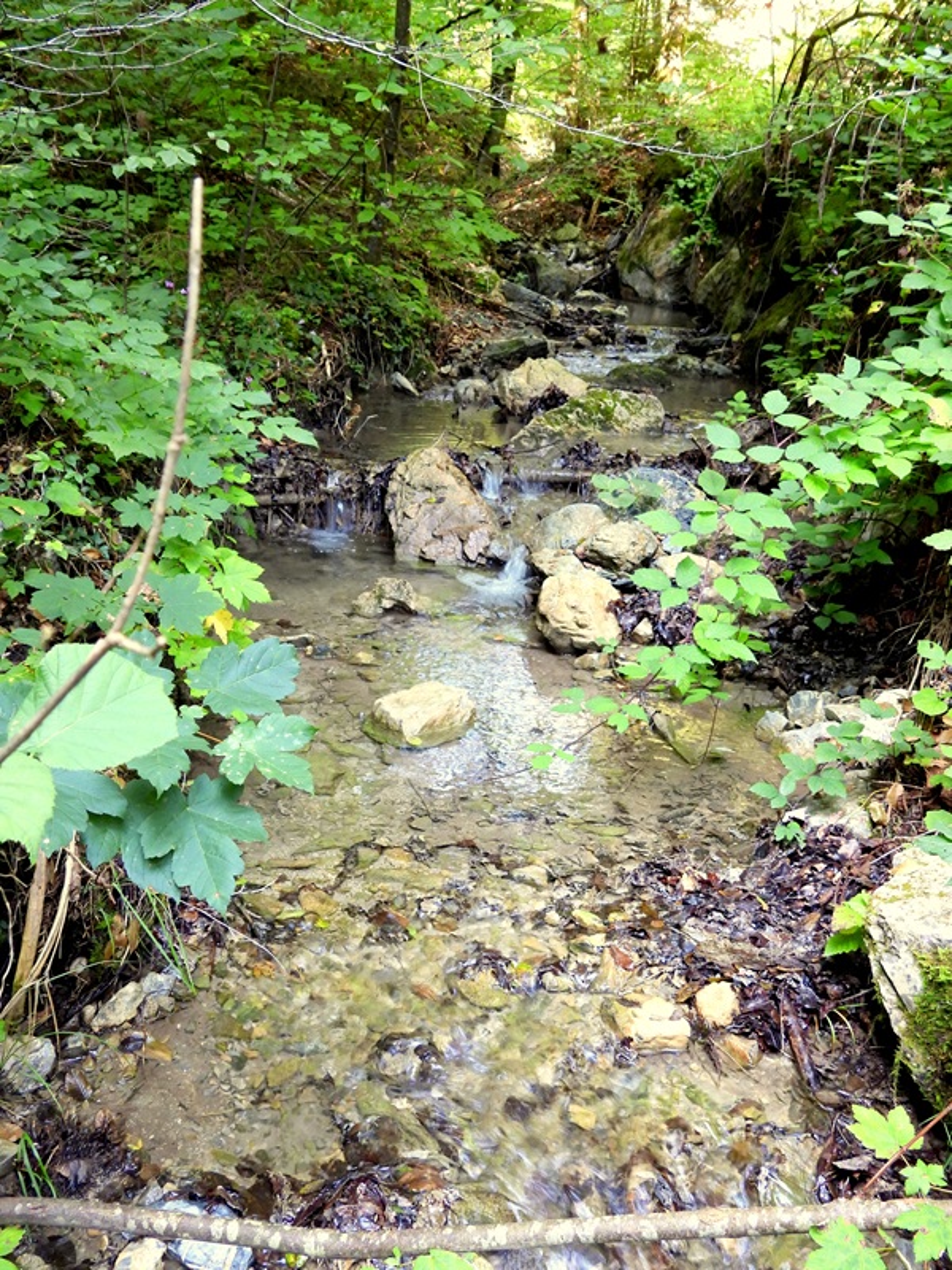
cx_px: 476
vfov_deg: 55.4
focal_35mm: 33
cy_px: 635
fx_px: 1210
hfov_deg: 42.9
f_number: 3.2
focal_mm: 5.9
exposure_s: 1/30
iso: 250
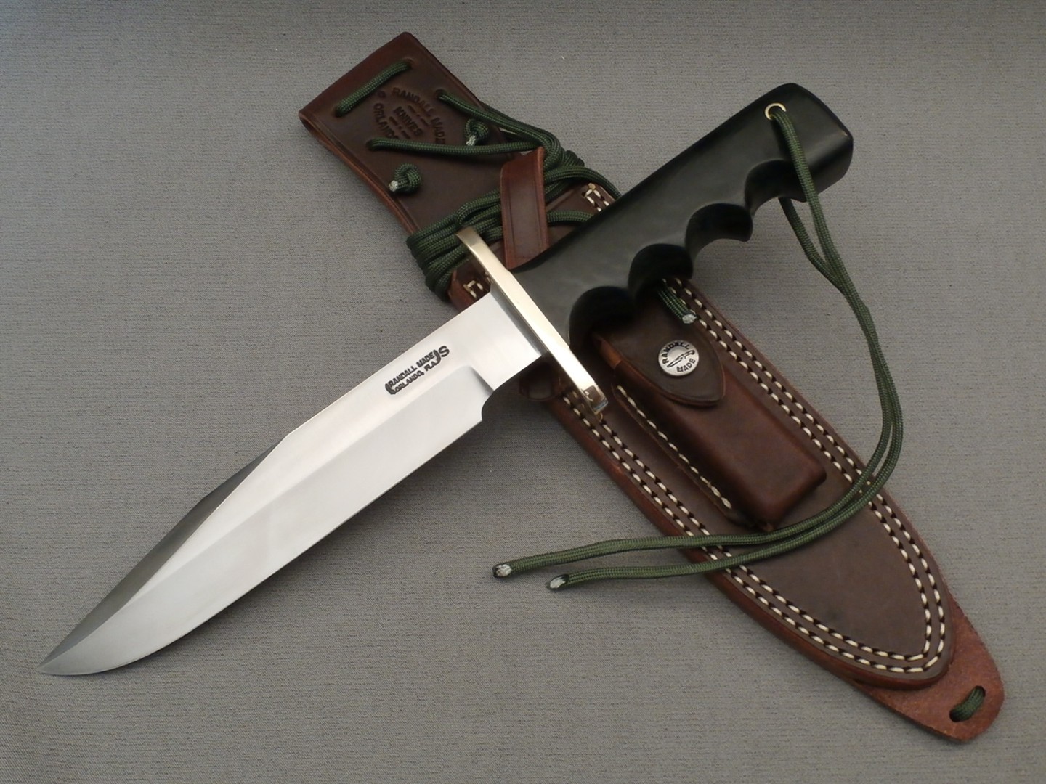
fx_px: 937
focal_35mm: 31
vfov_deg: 45.4
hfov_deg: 58.4
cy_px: 392
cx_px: 523
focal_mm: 5.46
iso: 400
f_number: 3.3
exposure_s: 1/25
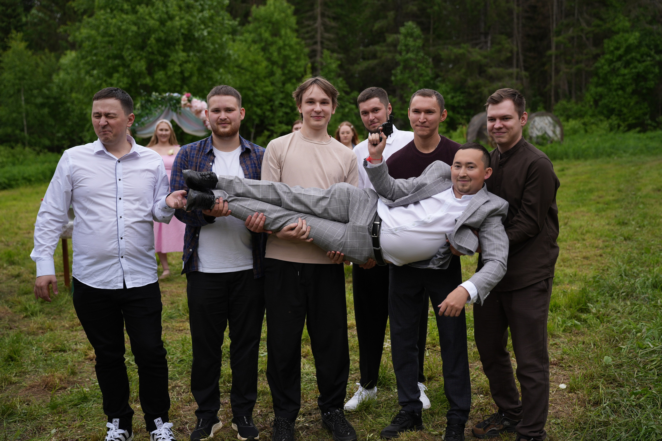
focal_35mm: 40
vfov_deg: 33.4
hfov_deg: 48.5
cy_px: 220
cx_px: 331
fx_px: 736
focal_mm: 40
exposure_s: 1/400
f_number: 2.8
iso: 125
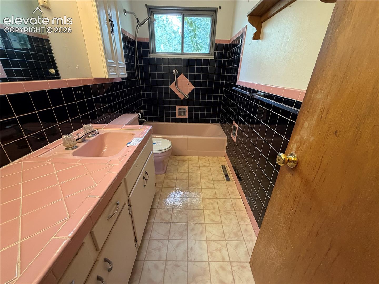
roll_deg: -1.1
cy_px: 142
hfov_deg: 102.1
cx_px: 190
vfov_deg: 85.7
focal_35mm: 14
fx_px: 153
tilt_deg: -23.9
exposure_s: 1/60
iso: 320
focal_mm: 2.22
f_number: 2.2
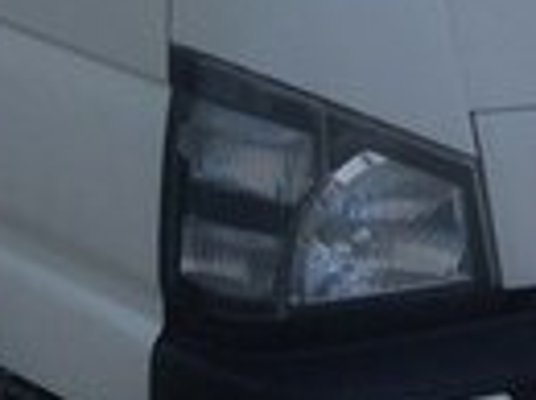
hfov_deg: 11.5
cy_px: -320
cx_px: -148
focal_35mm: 168
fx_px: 2597
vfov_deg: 8.5
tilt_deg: -4.8
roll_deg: -1.3
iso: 50
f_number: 2.4
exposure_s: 1/861
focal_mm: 4.12
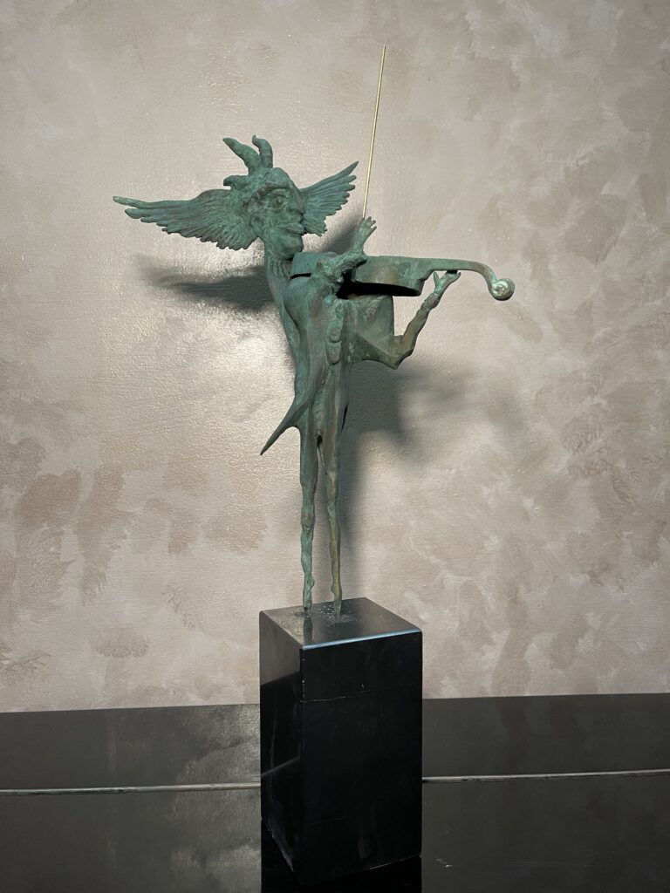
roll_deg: -0.5
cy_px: 446
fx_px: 671
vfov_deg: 67.3
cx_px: 335
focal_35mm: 26
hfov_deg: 53.1
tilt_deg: -3.8
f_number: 1.6
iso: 125
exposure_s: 1/50
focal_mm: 5.1
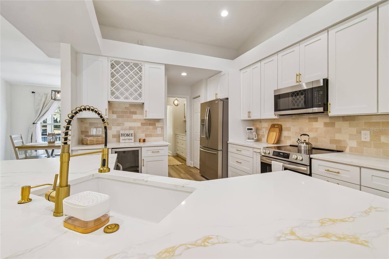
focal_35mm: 15
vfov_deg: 77.3
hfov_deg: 100.4
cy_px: 130
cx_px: 194
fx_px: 162
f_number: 7.1
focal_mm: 10
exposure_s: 1/5
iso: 100
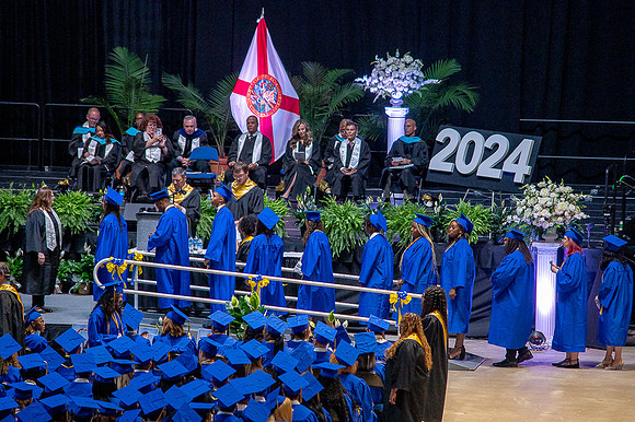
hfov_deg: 8.2
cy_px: 211
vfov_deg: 5.5
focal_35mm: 250
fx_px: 4407
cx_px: 318
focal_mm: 250
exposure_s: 1/200
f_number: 5.6
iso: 1600
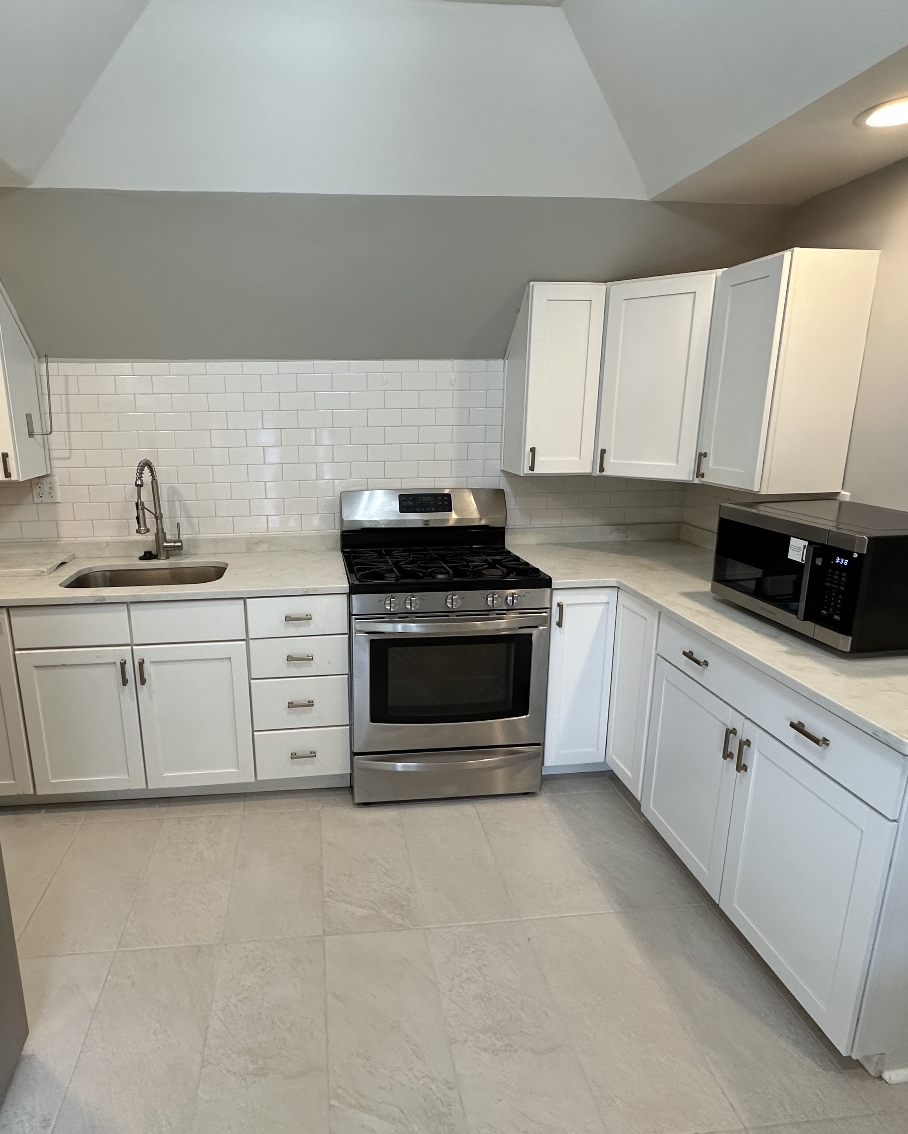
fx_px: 638
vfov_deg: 83.3
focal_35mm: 19
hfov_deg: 70.2
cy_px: 552
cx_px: 369
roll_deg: +0.5
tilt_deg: -12.9
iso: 250
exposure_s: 1/120
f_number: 2.2
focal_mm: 2.22
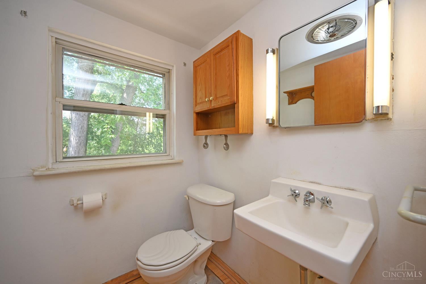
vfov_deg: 81.2
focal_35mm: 14
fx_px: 166
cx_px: 213
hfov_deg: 104.3
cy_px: 142
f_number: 4.5
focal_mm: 14
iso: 200
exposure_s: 1/80
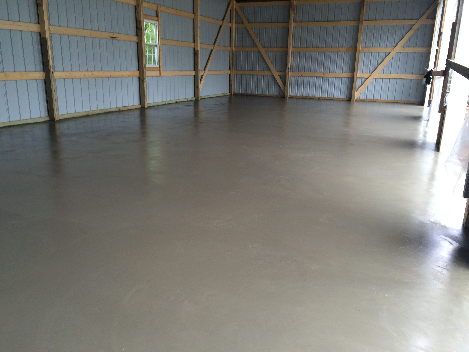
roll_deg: -0.3
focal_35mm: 29
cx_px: 234
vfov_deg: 48.2
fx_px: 393
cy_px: 176
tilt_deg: -17.3
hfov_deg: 61.7
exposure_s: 1/60
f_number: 2.2
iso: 40
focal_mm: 4.15
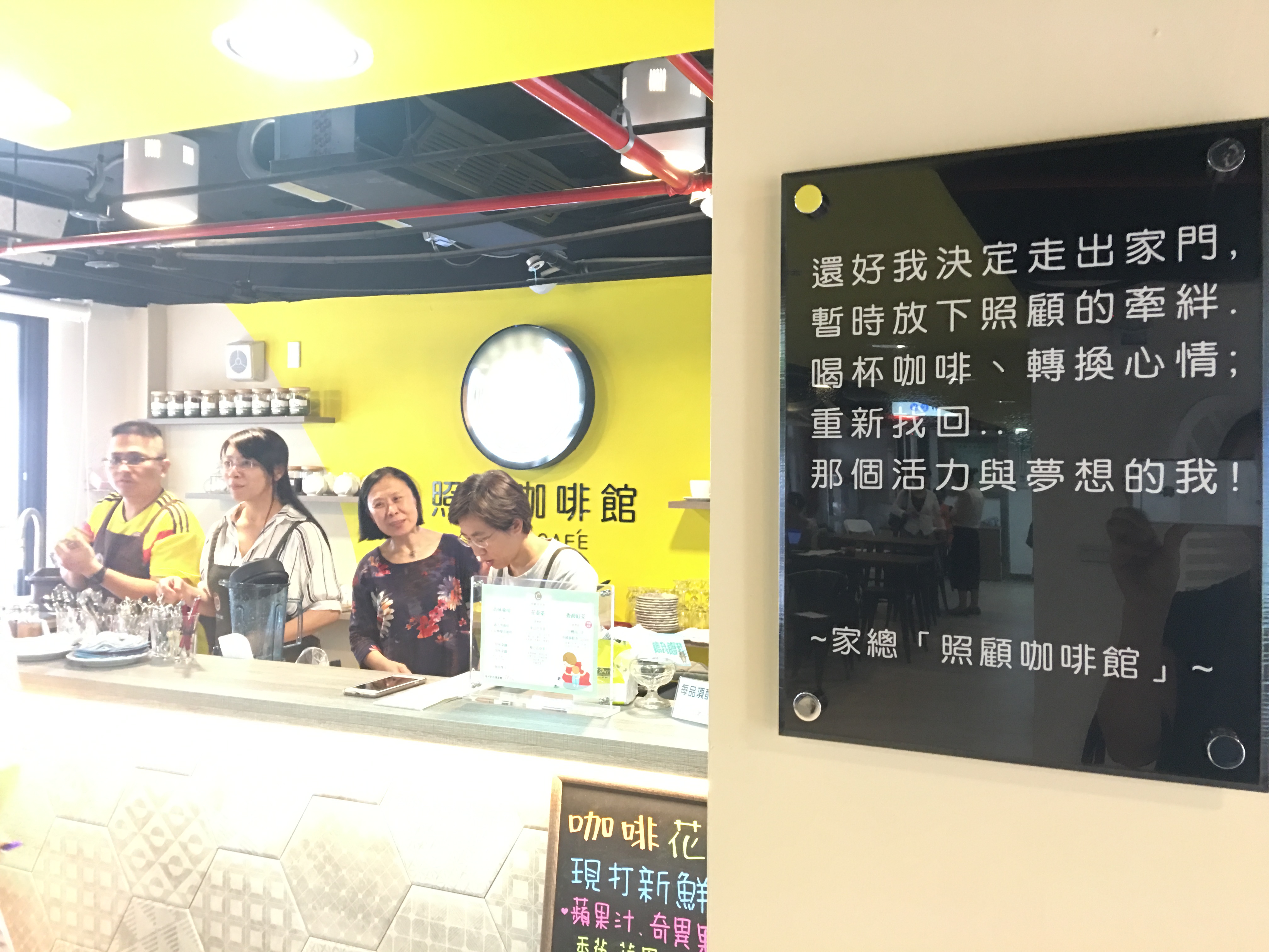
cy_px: 476
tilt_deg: +0.8
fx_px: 1063
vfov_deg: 48.2
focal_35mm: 29
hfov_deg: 61.7
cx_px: 634
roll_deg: -0.1
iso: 64
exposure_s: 1/4
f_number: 2.2
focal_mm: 4.15
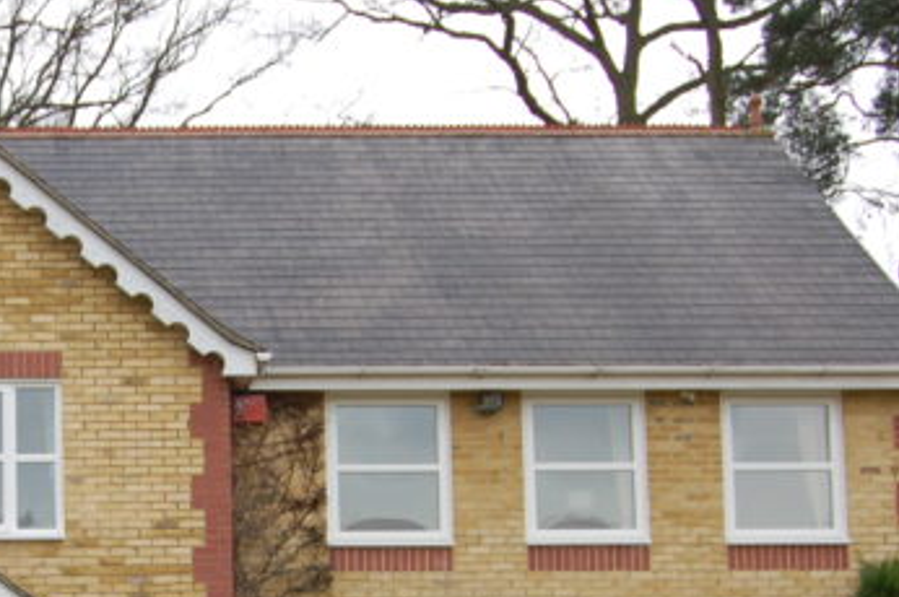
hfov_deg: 24.4
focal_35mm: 80
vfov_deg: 16.6
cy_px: 611
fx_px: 1996
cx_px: 29
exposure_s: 1/125
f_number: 5.6
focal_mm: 24
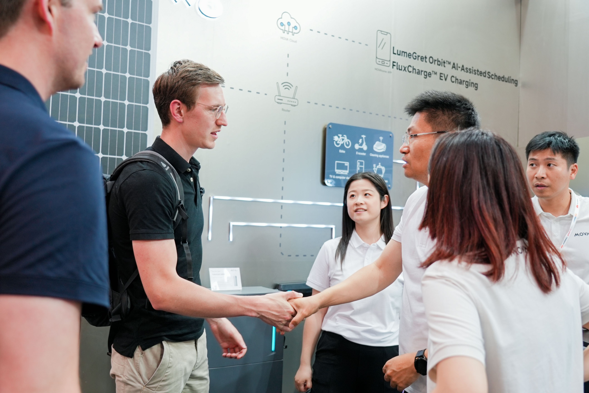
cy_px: 196
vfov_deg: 38.9
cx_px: 294
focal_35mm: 34
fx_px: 557
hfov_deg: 55.8
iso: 500
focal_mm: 34
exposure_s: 1/160
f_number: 4
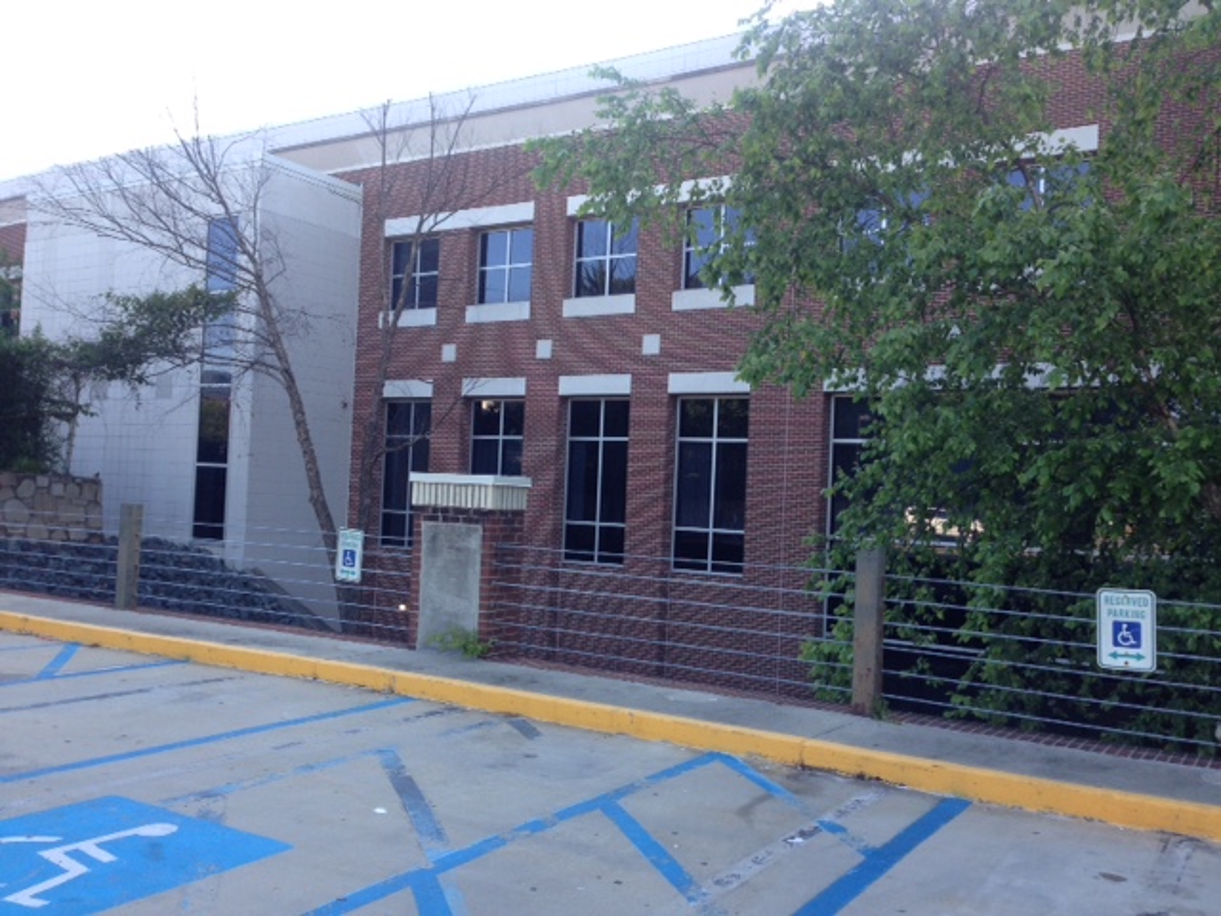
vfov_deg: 42.9
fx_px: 1164
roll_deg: -1.4
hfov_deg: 55.4
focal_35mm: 33
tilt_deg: -0.1
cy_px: 458
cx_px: 610
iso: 50
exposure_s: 1/162
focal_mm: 4.12
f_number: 2.4
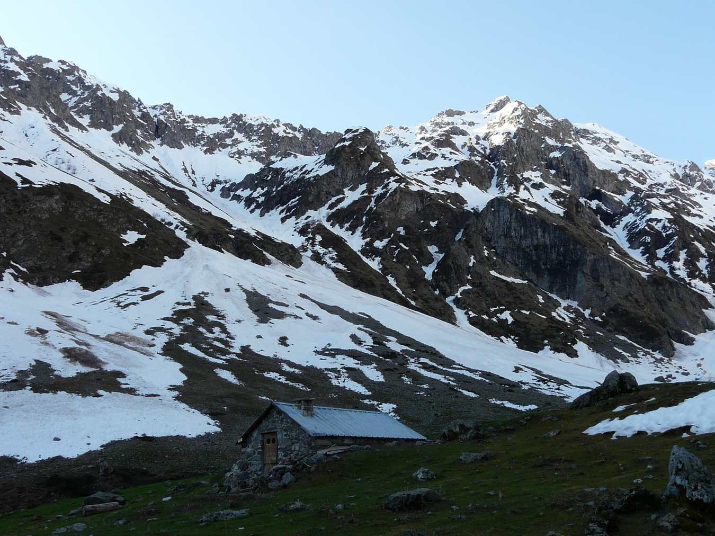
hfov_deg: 51.4
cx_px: 358
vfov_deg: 39.6
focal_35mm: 36
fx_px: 743
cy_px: 268
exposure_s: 1/200
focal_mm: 4.6
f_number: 4.5
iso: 100
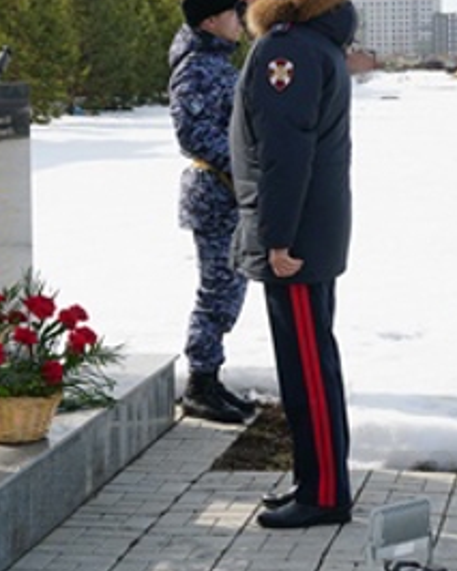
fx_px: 1876
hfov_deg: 13.9
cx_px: 223
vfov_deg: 17.2
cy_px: 150
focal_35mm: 111
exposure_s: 1/500
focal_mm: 28
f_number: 5.6
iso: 100
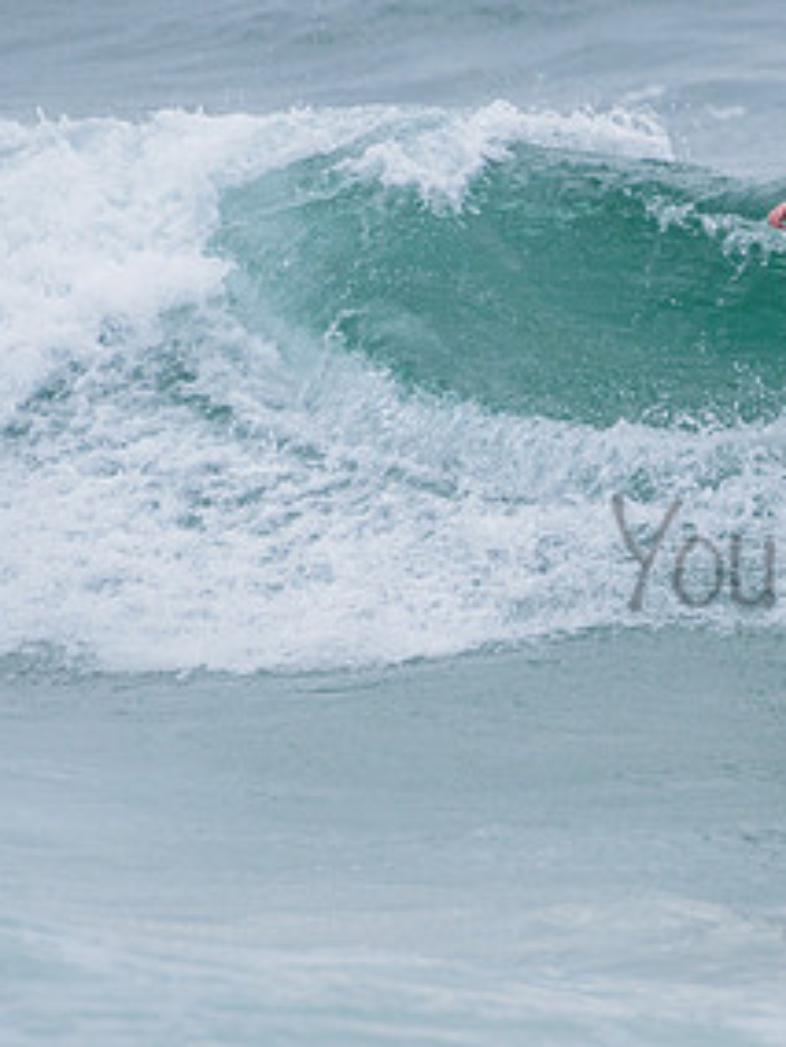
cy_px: 412
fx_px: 36512
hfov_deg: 1.2
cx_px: 1187
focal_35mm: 1206
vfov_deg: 1.6
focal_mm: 500
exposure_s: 1/2000
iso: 640
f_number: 5.6
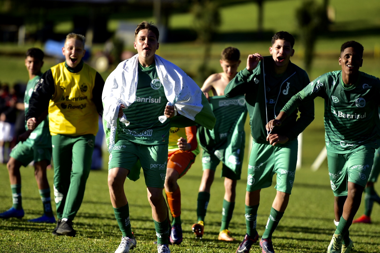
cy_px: 126
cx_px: 190
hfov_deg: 7.0
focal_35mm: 292
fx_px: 3087
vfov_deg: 4.7
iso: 160
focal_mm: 195
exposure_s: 1/1600
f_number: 2.8
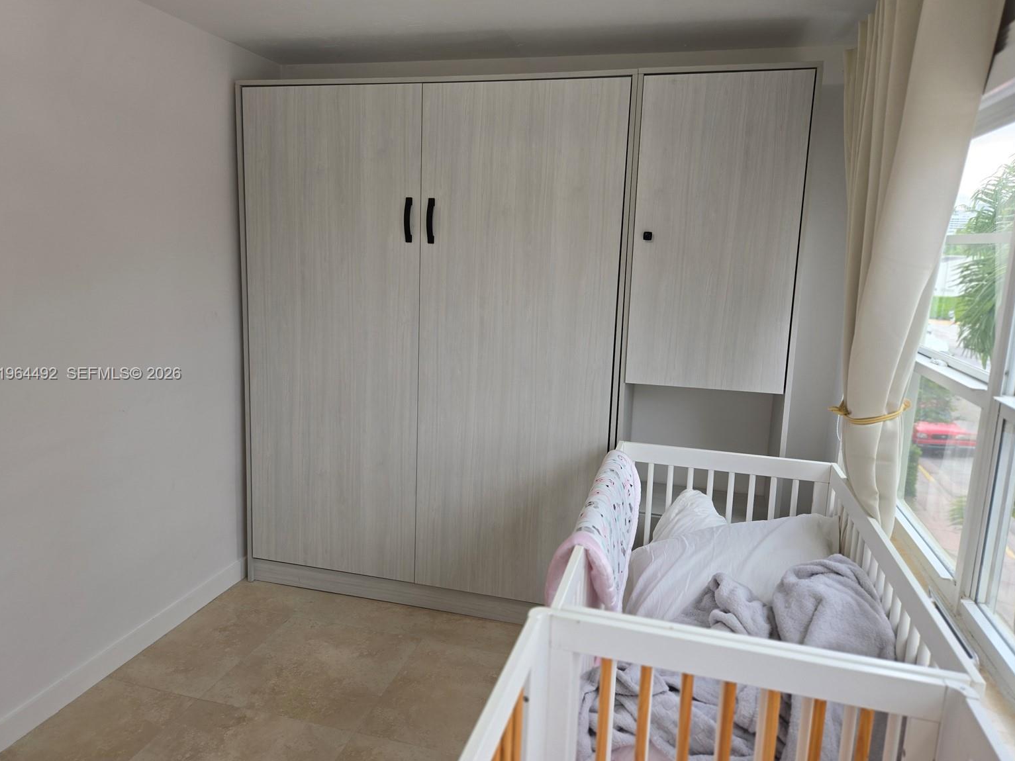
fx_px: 704
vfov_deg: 56.8
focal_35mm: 24
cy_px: 375
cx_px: 505
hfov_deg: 71.6
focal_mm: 5.4
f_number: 1.8
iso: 40
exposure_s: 1/120
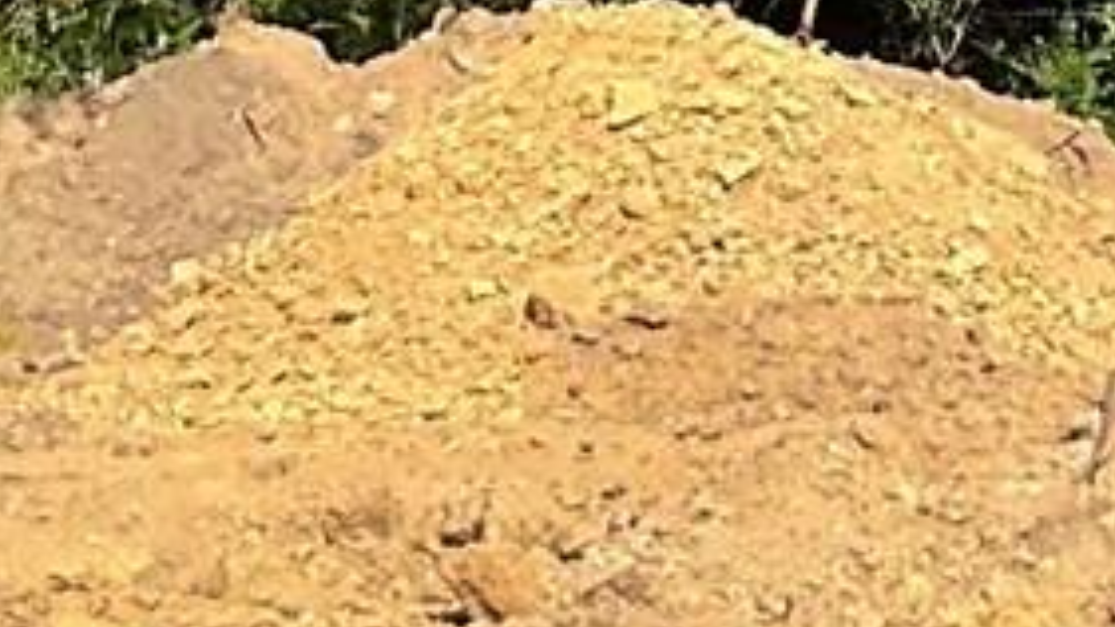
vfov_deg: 5.3
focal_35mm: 230
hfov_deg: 9.3
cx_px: 1139
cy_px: -119
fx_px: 6799
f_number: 1.8
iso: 16
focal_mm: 3
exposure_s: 1/1675
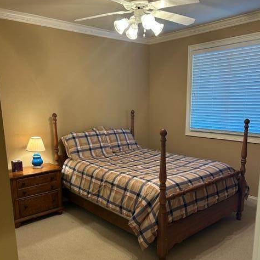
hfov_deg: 52.5
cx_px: 129
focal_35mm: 31
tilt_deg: -11.7
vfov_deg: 52.3
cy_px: 152
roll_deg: +1.3
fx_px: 263
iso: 200
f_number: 1.5
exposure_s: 1/60
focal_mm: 5.7
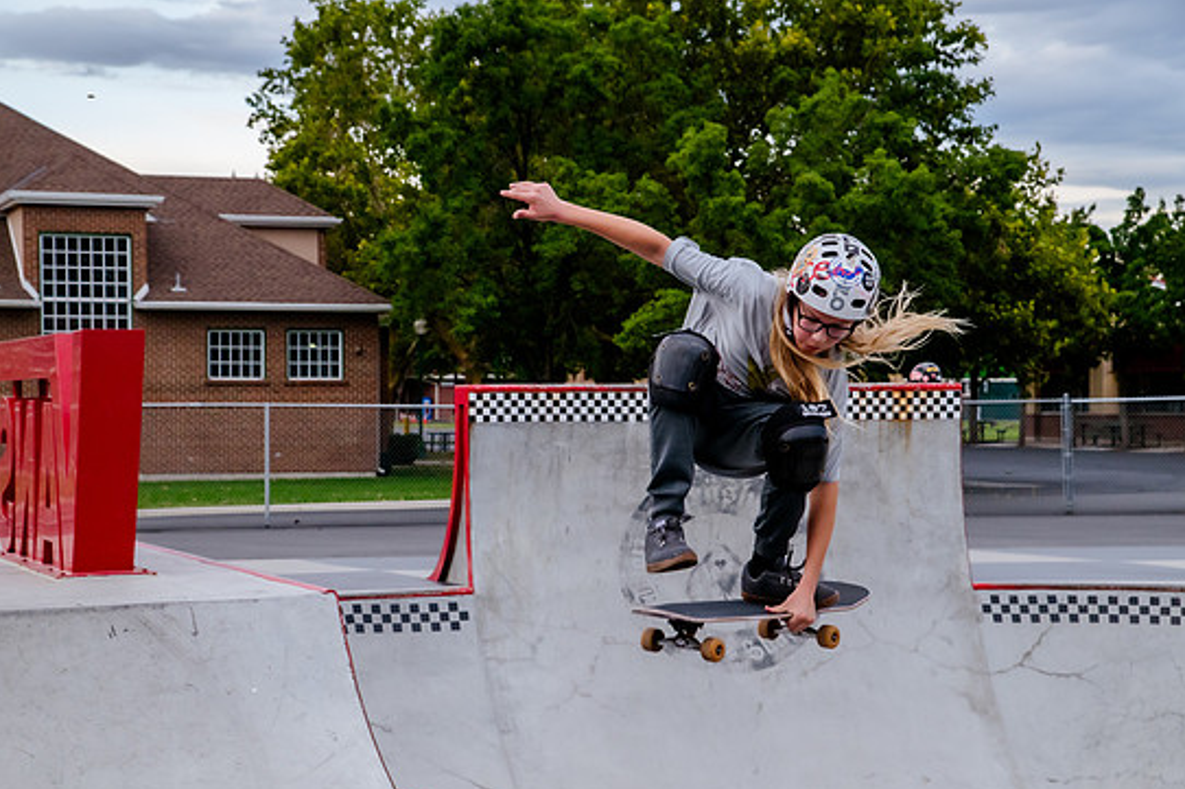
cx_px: 564
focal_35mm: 90
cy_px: 420
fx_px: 2961
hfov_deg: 22.6
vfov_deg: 15.2
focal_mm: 82
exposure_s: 1/400
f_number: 9
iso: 2500
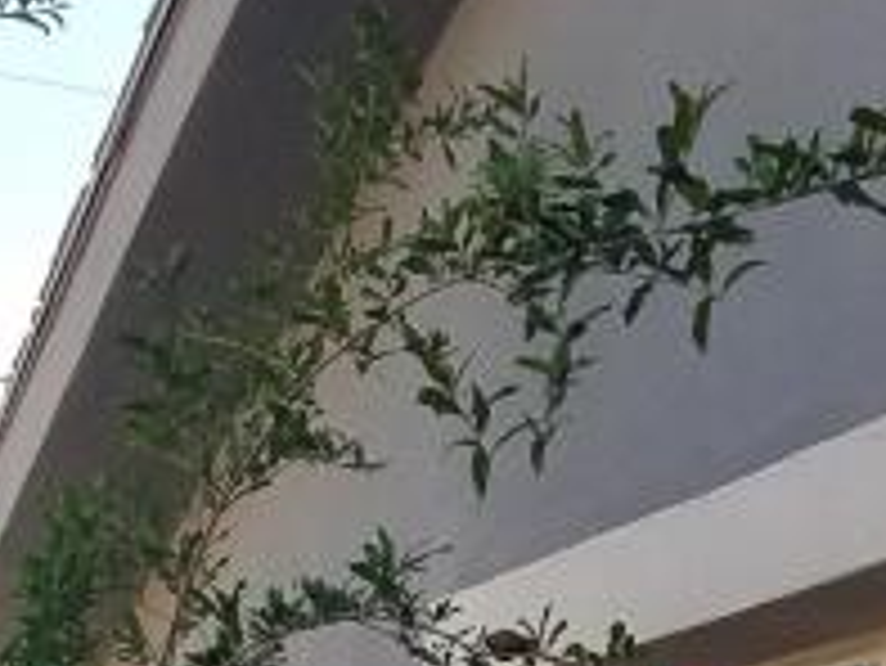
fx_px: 3457
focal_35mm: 135
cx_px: 423
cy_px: 1238
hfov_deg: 14.6
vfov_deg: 10.3
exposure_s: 1/830
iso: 50
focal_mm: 4.2
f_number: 1.7
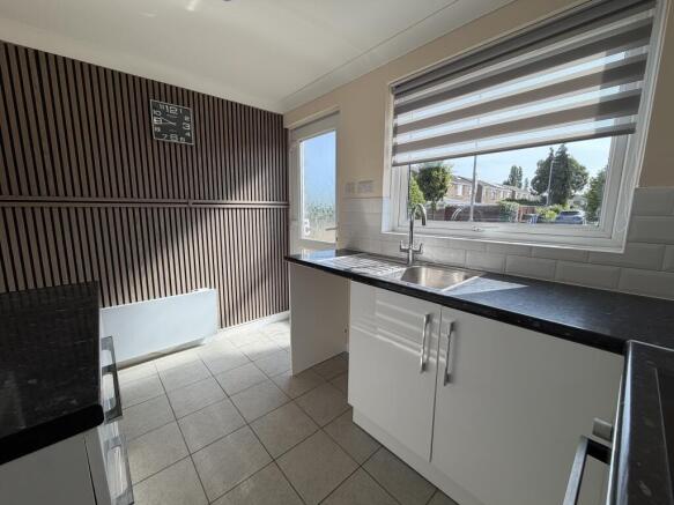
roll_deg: +0.2
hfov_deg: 102.1
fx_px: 273
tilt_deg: -9.0
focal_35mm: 14
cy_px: 252
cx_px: 337
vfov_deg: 85.7
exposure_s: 1/522
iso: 50
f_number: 2.2
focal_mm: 2.22
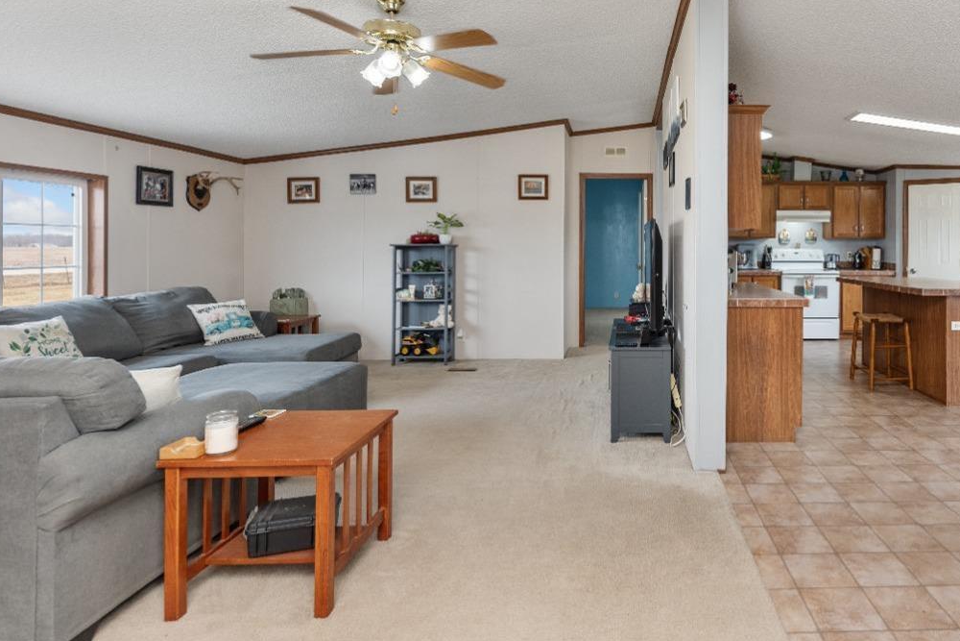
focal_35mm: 21
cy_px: 216
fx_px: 560
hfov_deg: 78.2
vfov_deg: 58.2
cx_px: 650
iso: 500
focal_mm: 14
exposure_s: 1/160
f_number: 5.6
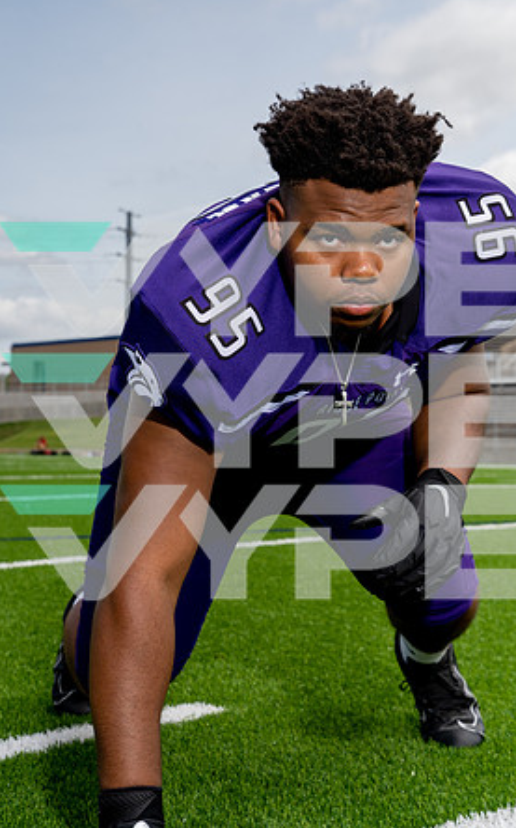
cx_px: 278
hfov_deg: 21.3
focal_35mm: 61
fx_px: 1374
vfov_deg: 33.5
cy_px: 412
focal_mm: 59
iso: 100
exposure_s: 1/250
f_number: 8
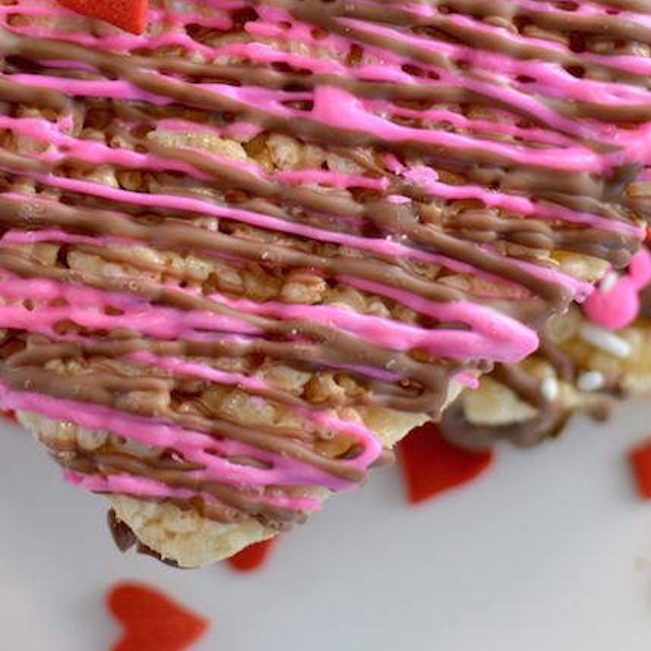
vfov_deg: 11.9
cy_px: 78
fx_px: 3093
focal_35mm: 145
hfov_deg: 11.9
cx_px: 42
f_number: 2.8
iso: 200
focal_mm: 35
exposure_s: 1/80
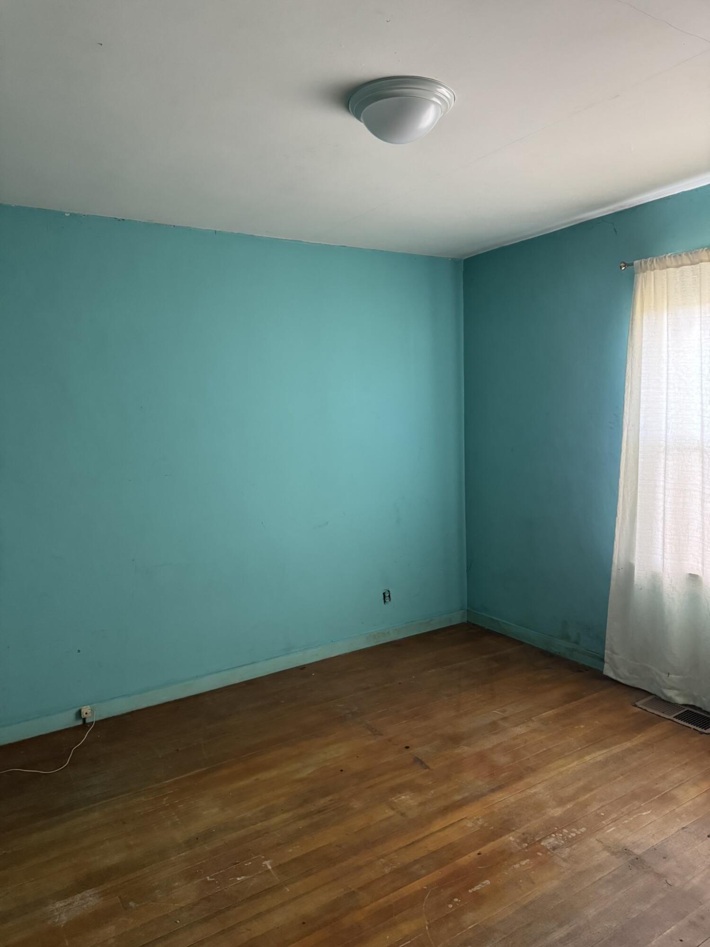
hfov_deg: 56.8
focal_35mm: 24
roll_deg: +2.1
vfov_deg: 71.6
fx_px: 656
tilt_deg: -6.2
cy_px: 474
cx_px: 355
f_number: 1.78
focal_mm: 6.76
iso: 800
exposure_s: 1/60
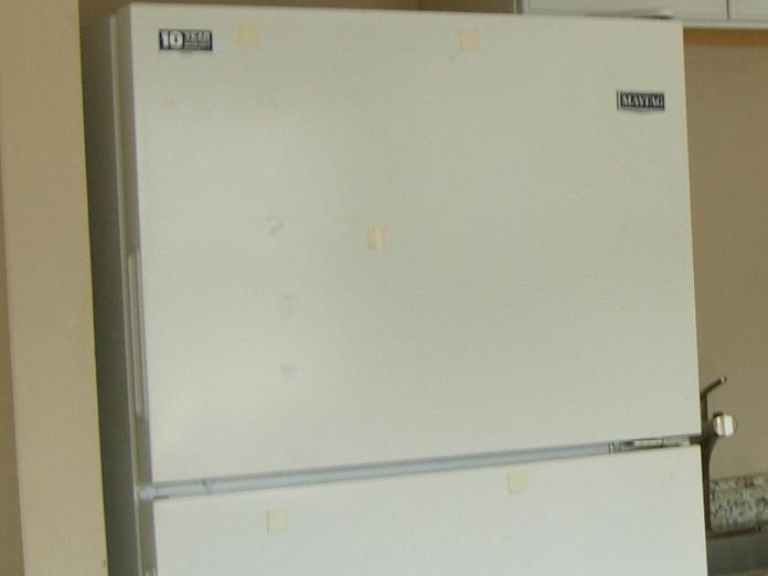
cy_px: 332
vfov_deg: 14.0
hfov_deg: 17.6
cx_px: 936
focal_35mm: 106
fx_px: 2352
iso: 50
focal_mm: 7.5
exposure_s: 1/47.9
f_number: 2.7
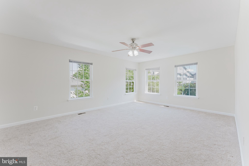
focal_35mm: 14
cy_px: 83
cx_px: 124
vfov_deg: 81.2
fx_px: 97
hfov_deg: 104.3
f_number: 9
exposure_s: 1/8
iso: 200
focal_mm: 14
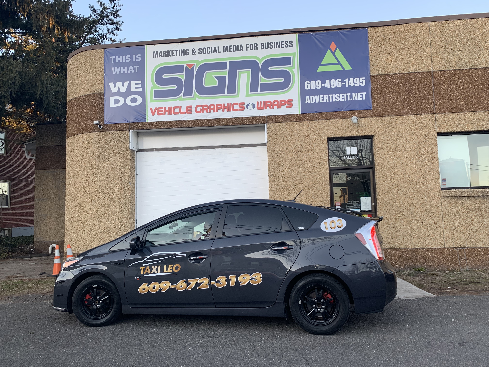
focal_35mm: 26
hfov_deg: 67.3
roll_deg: +0.4
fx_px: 367
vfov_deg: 53.1
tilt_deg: +6.7
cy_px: 184
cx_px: 244
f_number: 1.8
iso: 25
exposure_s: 1/121
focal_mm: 4.25
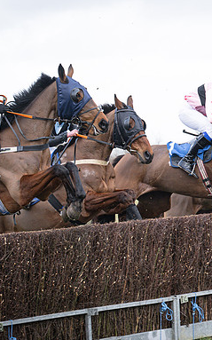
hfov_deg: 7.7
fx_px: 1564
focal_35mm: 169
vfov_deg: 12.4
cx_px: 196
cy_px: 170
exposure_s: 1/1250
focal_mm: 70
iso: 400
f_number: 4
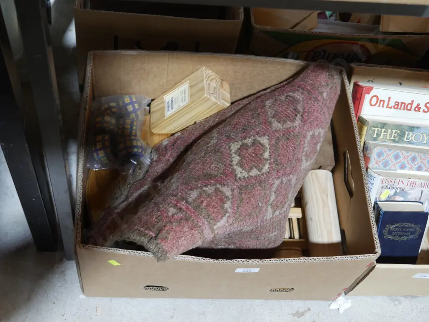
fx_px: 595
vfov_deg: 30.3
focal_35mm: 48
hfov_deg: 39.6
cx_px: 214
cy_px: 161
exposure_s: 1/60
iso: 1250
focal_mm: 24
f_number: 5.2
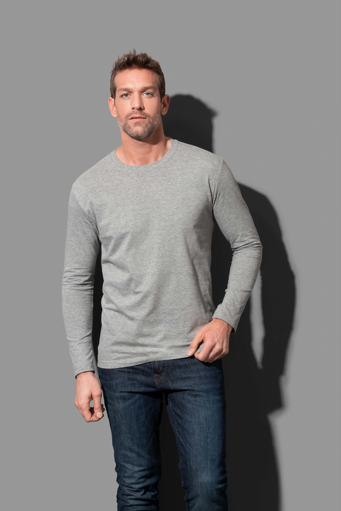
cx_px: 170
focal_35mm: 92
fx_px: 1306
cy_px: 256
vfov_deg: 22.1
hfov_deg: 14.9
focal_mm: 92
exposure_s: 1/125
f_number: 18
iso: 100
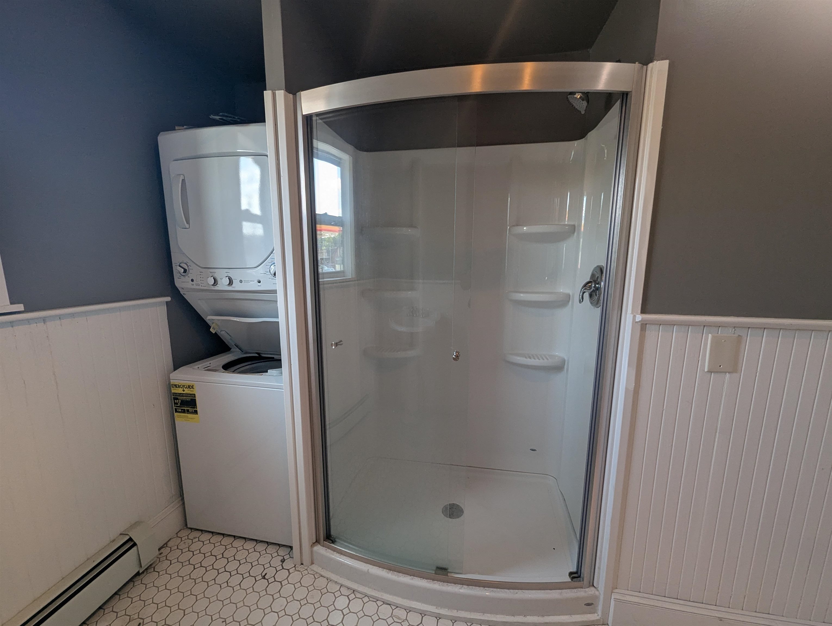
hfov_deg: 106.1
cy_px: 313
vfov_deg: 90.1
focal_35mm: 13
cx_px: 416
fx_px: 313
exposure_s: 1/40
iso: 48
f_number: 2.2
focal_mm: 1.95
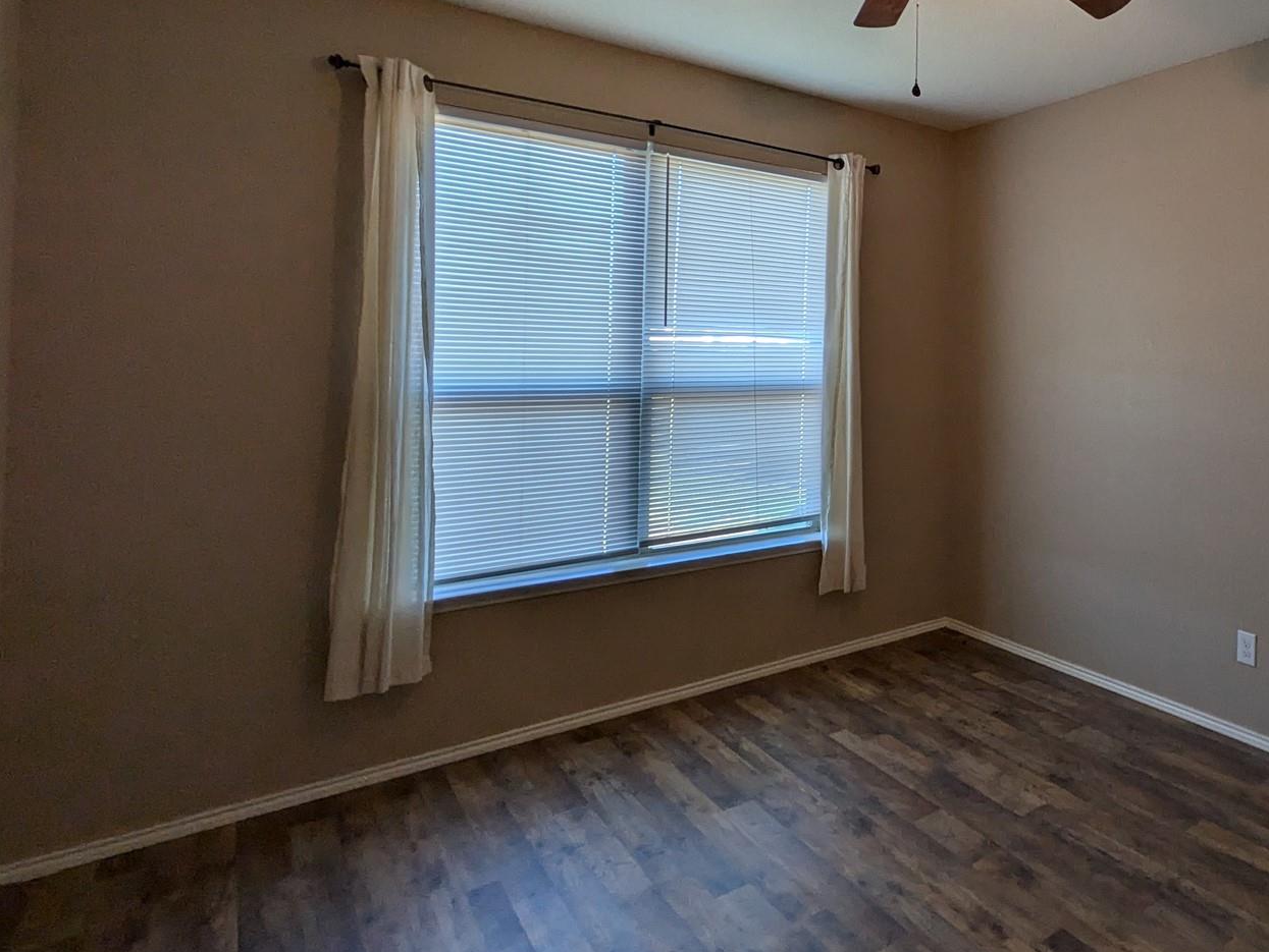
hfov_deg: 67.3
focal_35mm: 23
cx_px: 1008
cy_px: 342
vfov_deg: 58.0
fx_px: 844
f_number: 2.2
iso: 87
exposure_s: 1/120
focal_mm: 1.83
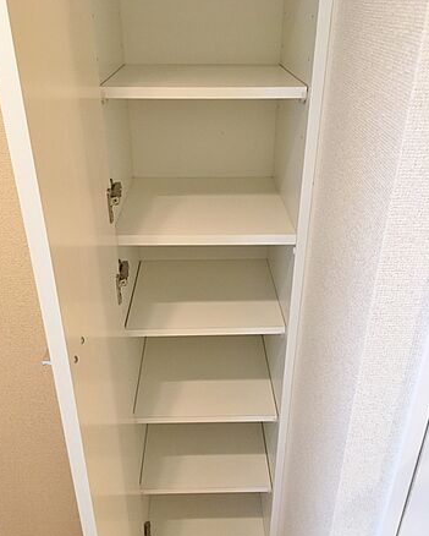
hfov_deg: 47.2
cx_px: 211
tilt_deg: -28.6
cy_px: 286
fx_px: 491
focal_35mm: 31
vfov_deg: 57.1
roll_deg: -0.4
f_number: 2.2
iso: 125
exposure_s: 1/33
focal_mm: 4.15
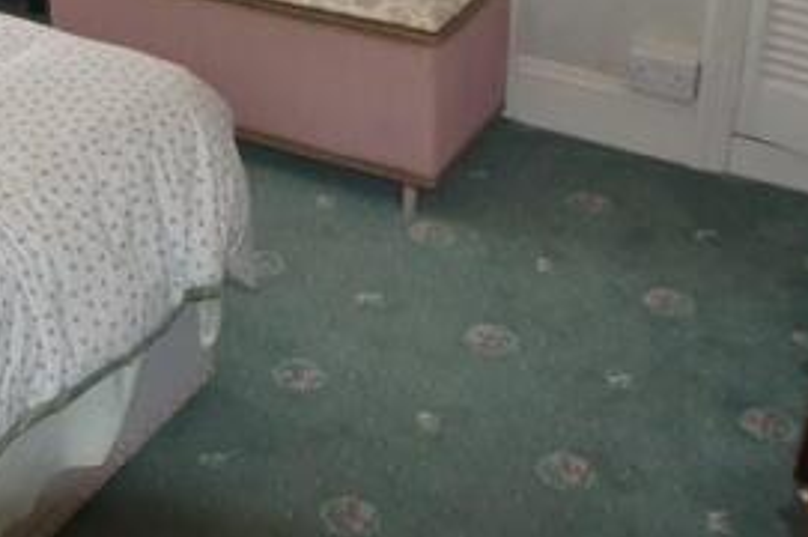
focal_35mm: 80
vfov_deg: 16.4
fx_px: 1793
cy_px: -76
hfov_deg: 24.7
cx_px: 101
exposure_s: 1/60
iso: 800
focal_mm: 22
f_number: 3.8
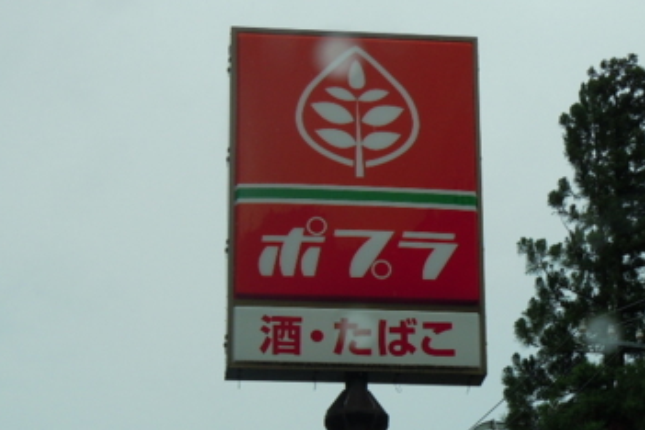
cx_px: 347
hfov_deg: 16.9
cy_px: 303
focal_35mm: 121
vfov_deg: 11.3
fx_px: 2168
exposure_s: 1/640
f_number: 4.1
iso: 100
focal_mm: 12.2
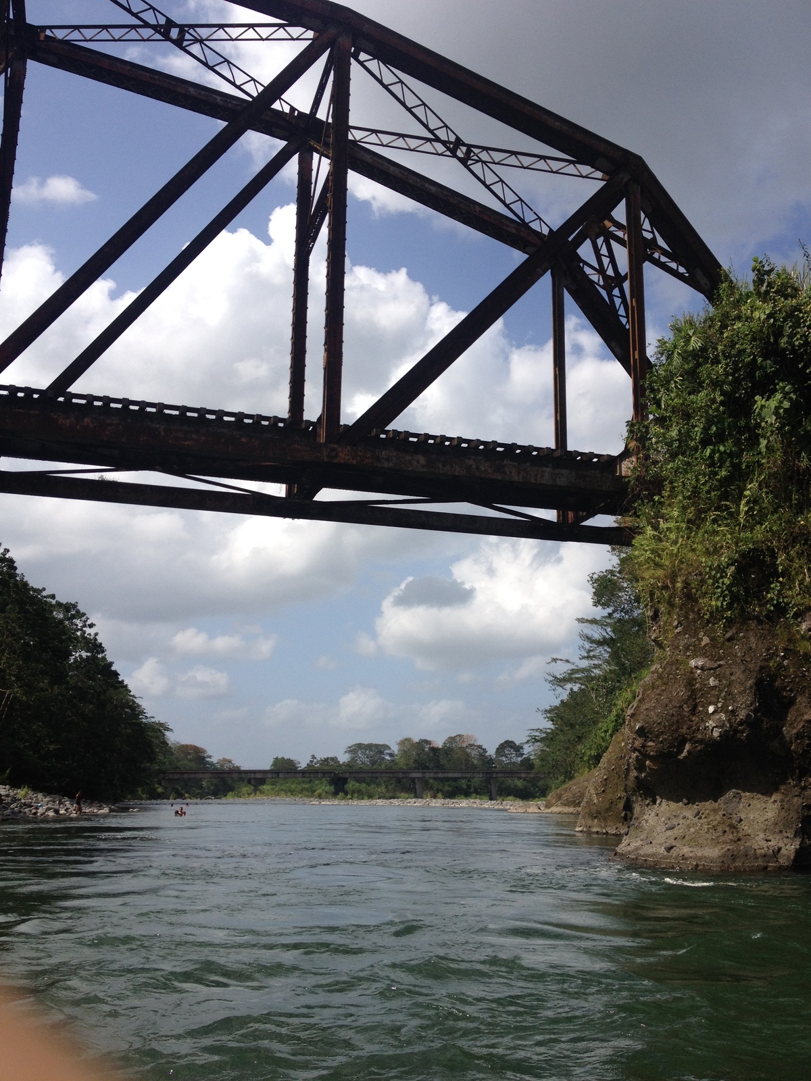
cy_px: 540
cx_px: 406
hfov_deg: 40.7
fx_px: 1093
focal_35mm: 35
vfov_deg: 52.6
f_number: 2.4
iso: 50
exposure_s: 1/2404
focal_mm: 4.28
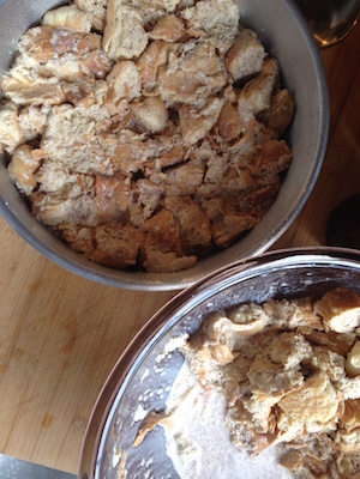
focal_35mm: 33
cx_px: 180
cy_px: 240
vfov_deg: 55.4
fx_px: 458
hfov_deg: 42.9
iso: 50
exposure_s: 1/24
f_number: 2.4
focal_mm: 4.12
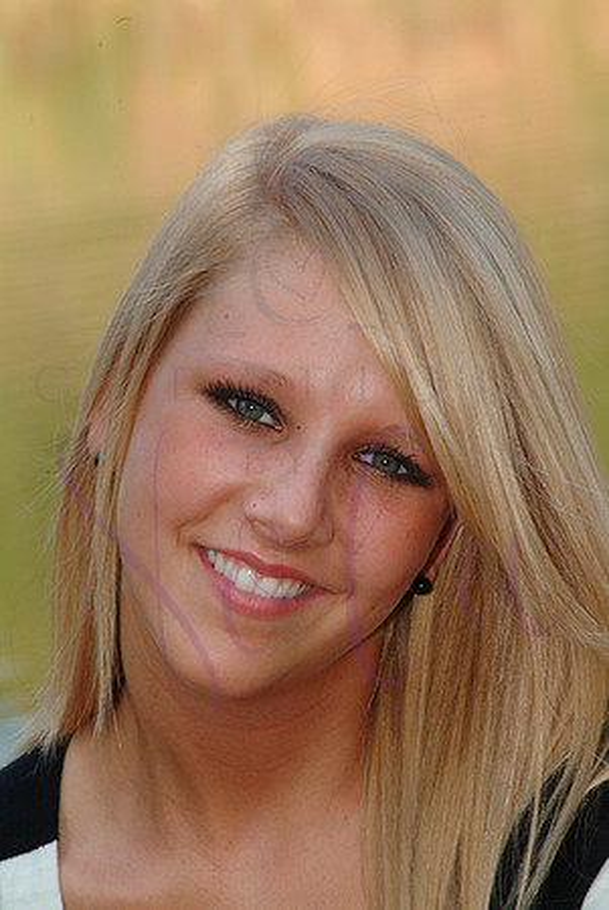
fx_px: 6379
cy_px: 455
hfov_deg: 5.5
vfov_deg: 8.2
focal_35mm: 252
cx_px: 304
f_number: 13
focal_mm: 168
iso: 400
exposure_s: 1/125
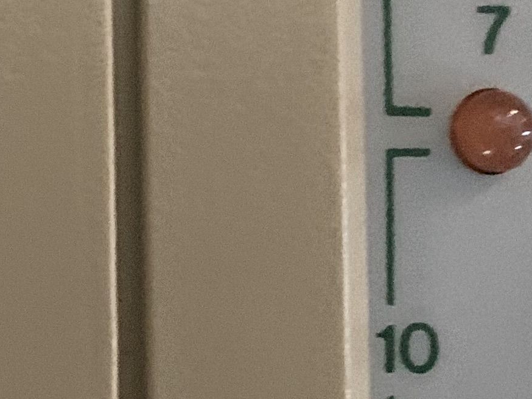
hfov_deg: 15.3
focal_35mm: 120
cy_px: -37
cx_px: -229
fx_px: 1844
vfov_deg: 12.1
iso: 800
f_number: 1.8
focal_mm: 4.25
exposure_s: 1/30
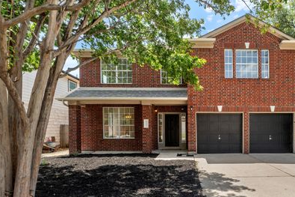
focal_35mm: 19
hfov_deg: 85.5
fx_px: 156
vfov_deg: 63.6
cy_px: 122
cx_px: 181
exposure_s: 1/40
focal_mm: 10
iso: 250
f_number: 11
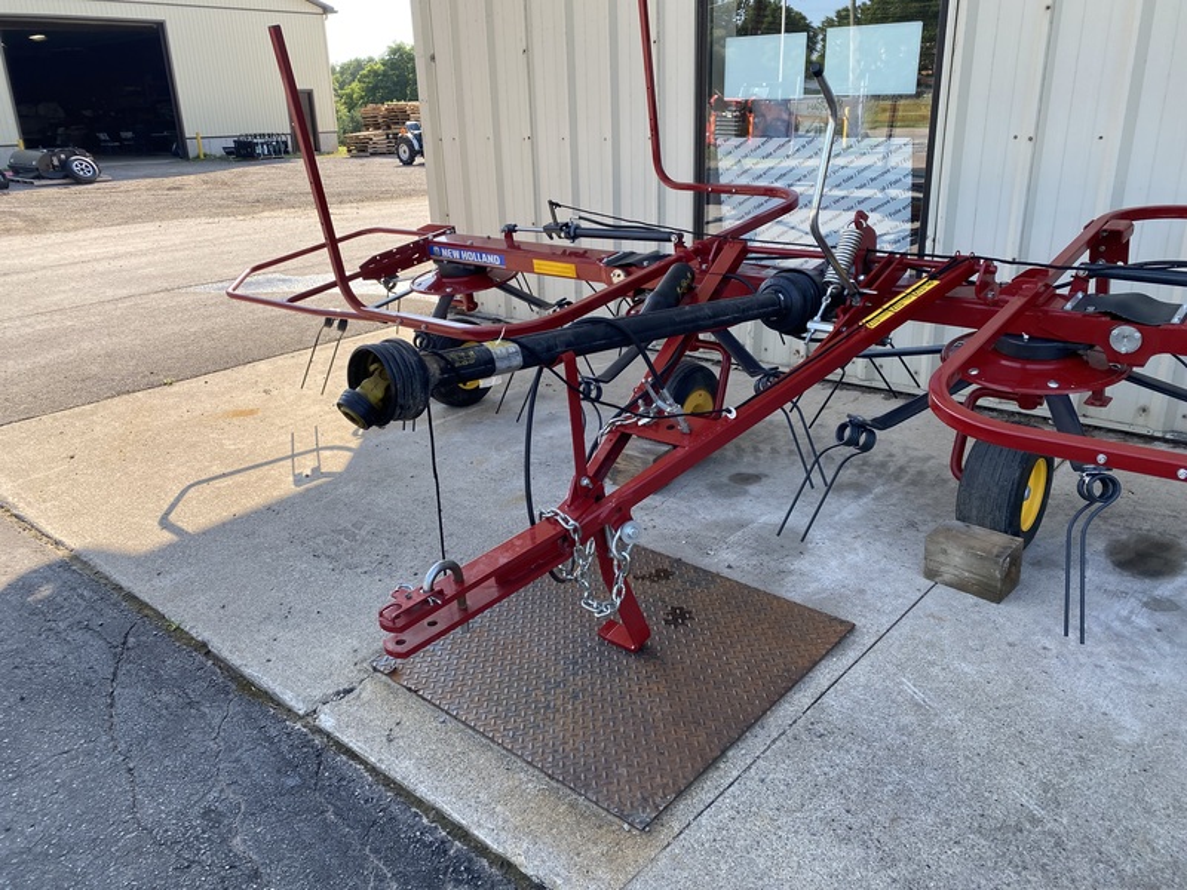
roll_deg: +0.4
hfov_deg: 67.3
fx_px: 892
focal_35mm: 26
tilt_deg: -19.7
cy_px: 445
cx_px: 594
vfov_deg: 53.1
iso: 32
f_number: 1.8
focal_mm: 4.25
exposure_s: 1/499
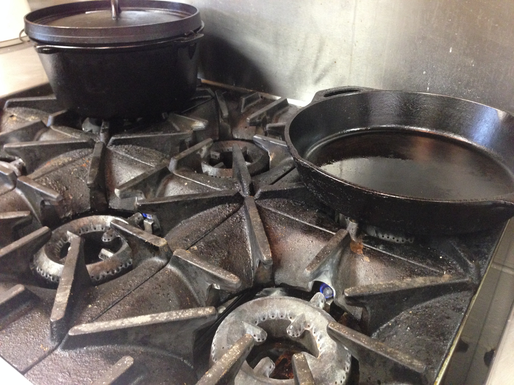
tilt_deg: -30.9
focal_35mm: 33
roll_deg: +1.8
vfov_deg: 42.9
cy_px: 192
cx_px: 257
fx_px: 490
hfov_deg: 55.4
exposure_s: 1/17
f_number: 2.4
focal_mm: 4.12
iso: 320
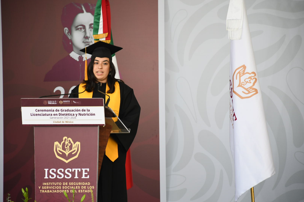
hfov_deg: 9.8
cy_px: 101
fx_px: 1782
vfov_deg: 6.5
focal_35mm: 211
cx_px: 152
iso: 640
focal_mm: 140
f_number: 5.6
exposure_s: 1/125
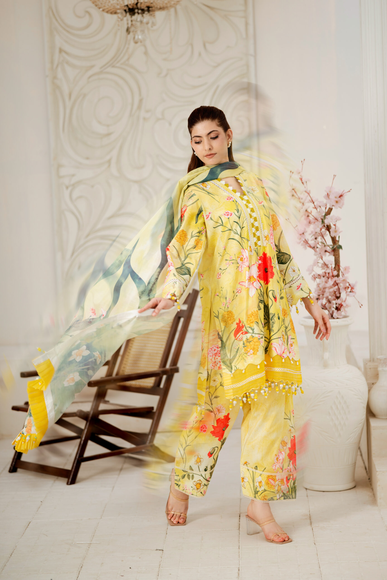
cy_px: 290
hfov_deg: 16.1
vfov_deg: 23.9
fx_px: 1370
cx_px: 194
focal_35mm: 85
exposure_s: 1/160
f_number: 2
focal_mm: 85
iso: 80
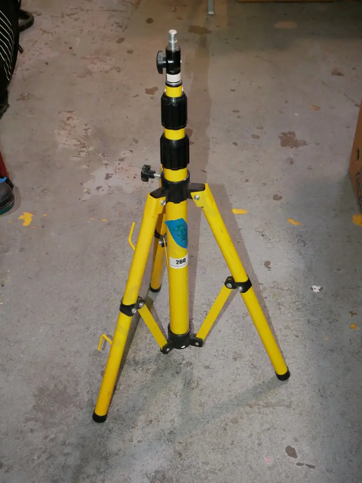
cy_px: 242
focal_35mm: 46
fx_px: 641
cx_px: 181
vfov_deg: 41.2
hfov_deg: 31.5
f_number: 5.6
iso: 3200
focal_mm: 23
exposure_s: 1/160
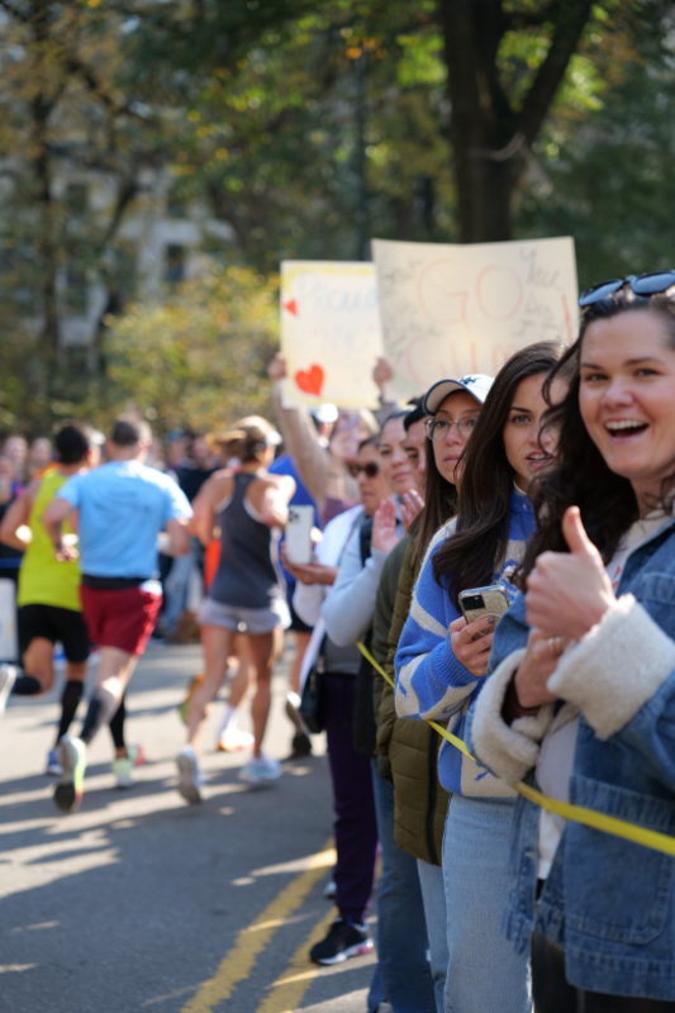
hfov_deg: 19.4
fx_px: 1969
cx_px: 338
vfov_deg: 28.8
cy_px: 506
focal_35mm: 70
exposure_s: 1/1600
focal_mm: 70
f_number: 2.8
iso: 640
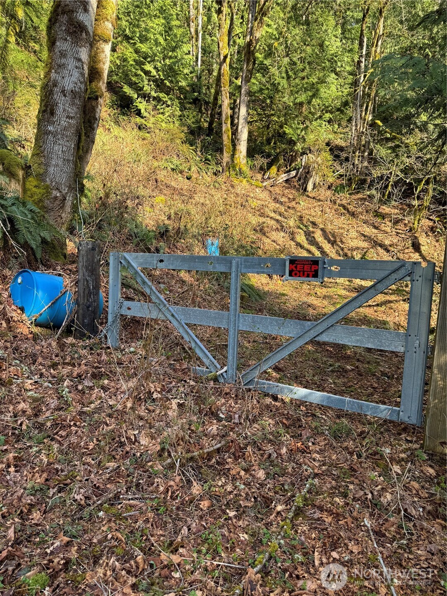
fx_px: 413
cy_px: 298
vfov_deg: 71.6
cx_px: 224
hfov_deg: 56.8
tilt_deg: -6.4
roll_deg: -2.8
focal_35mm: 24
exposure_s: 1/312
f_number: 1.78
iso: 80
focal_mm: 6.76
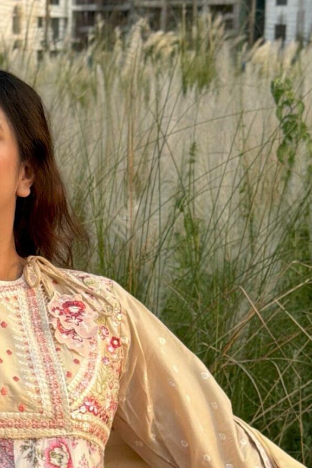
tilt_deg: -14.8
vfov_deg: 13.4
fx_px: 1924
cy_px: 610
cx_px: -57
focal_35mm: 148
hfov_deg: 9.2
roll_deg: -1.0
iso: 64
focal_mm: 6.76
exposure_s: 1/706
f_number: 1.78
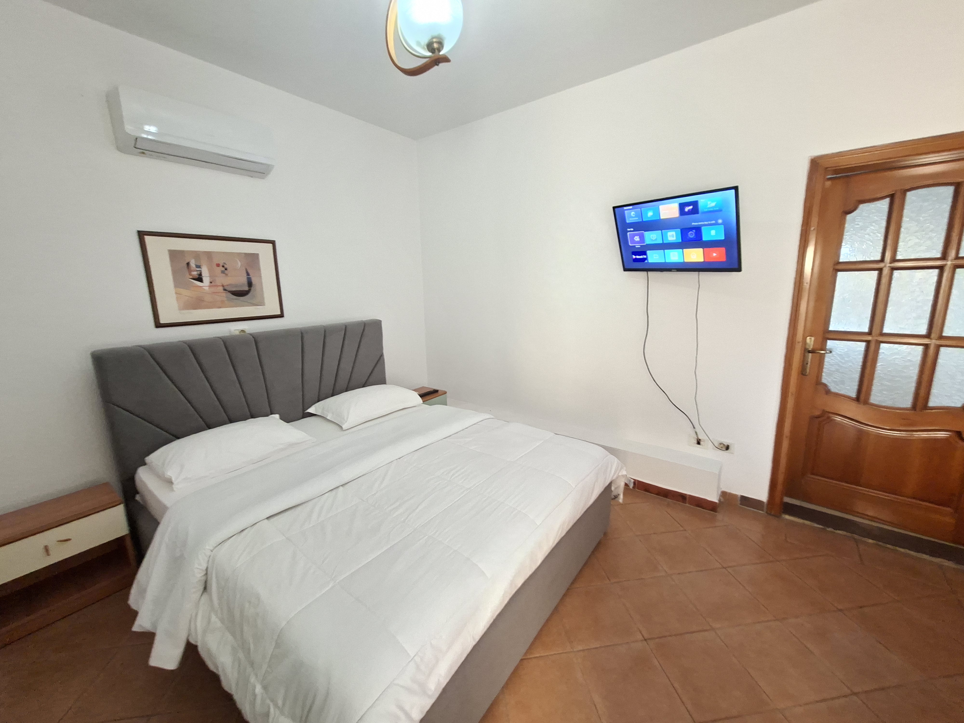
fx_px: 362
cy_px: 362
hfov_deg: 106.2
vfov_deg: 89.9
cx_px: 482
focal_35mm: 13
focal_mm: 1.74
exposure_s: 1/20
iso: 400
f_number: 2.2
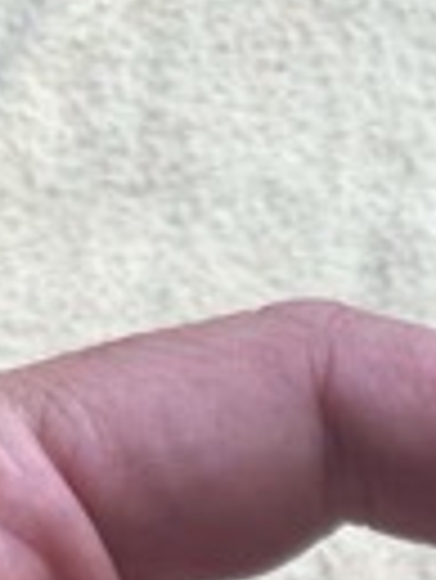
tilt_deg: -68.2
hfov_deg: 8.3
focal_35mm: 167
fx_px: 2800
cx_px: 982
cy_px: 1605
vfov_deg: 9.7
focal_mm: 6.76
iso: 64
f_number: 1.78
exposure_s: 1/227
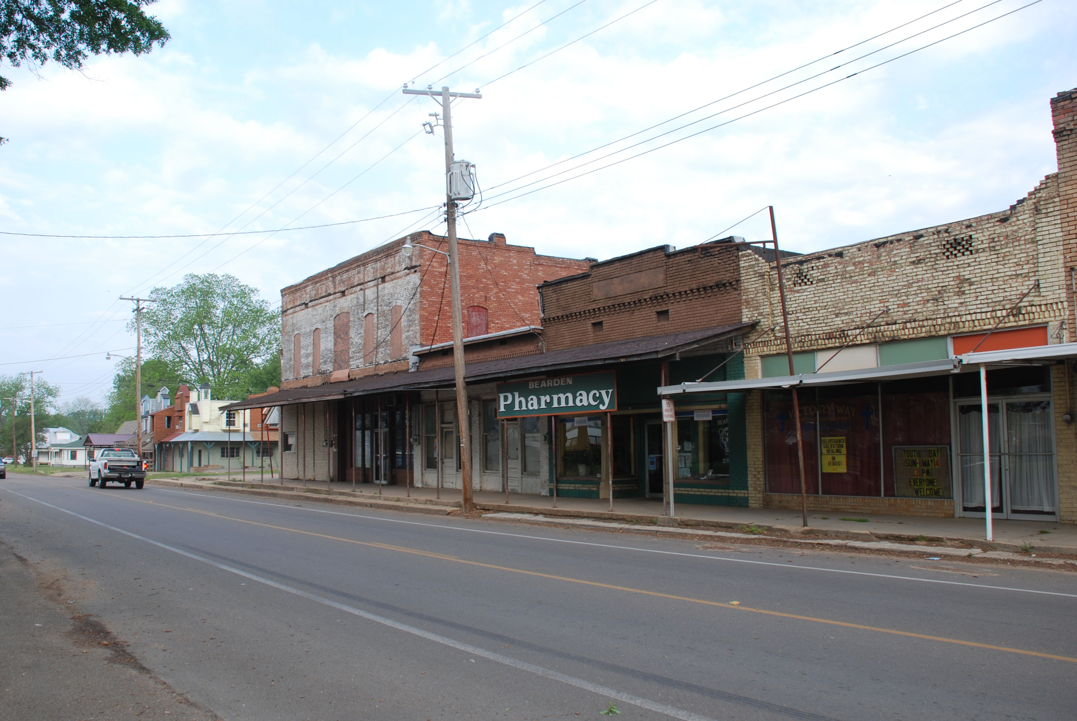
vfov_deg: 40.1
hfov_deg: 57.1
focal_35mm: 33
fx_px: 988
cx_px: 492
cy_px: 366
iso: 100
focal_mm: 20
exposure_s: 1/125
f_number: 5.6
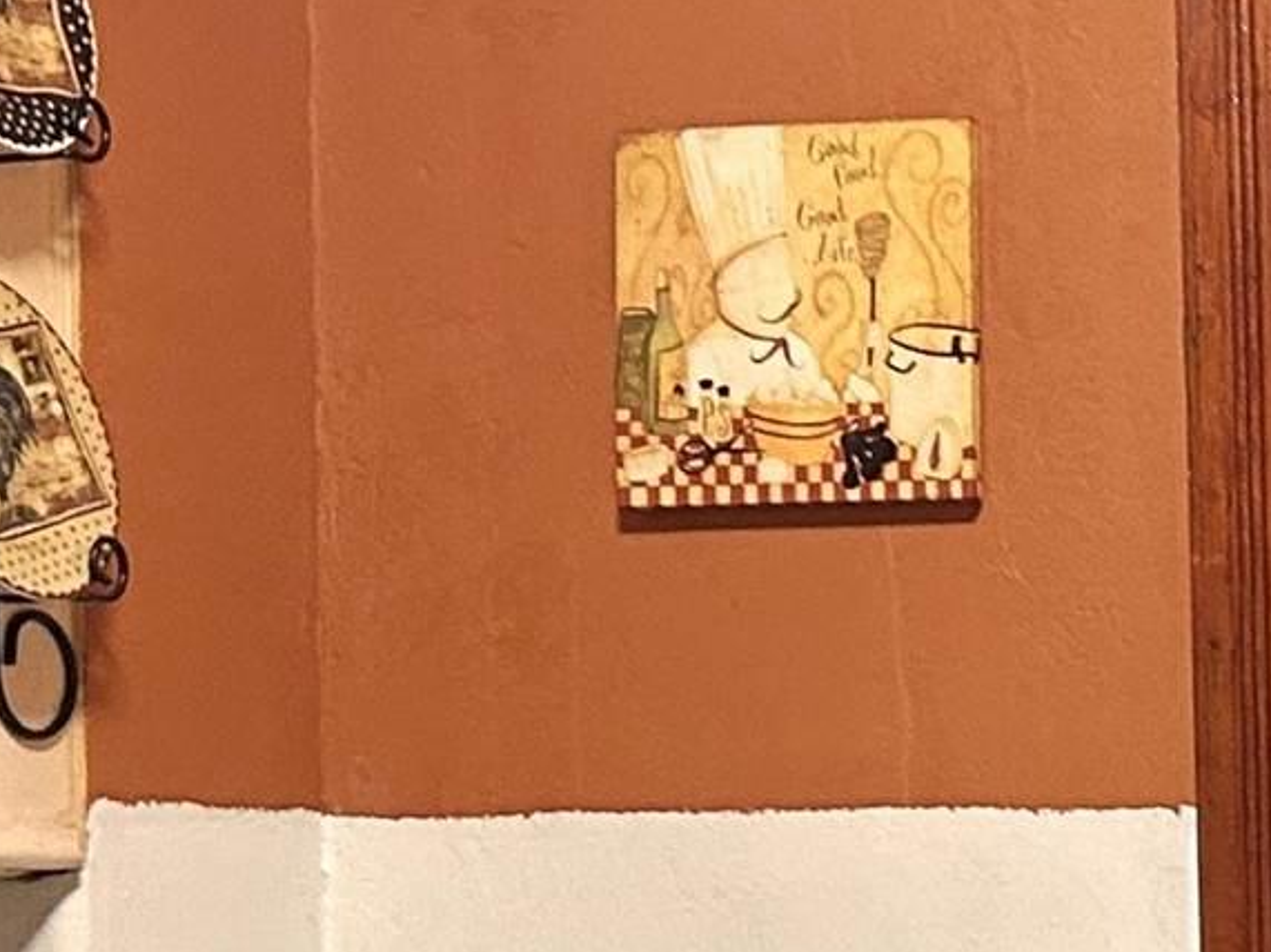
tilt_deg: -0.1
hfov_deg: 12.6
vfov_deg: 10.4
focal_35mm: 140
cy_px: 1077
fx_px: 5139
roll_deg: +0.3
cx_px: 2457
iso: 200
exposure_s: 1/60
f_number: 1.5
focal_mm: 5.7
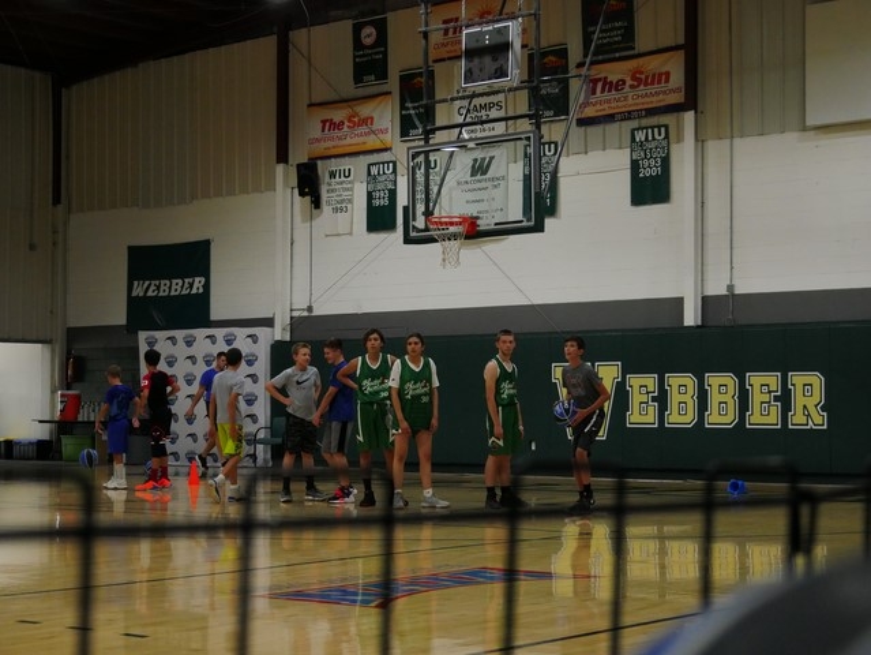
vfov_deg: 21.6
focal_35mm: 68
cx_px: 436
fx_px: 1712
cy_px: 328
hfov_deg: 28.5
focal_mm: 34
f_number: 4.5
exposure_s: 1/320
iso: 3200
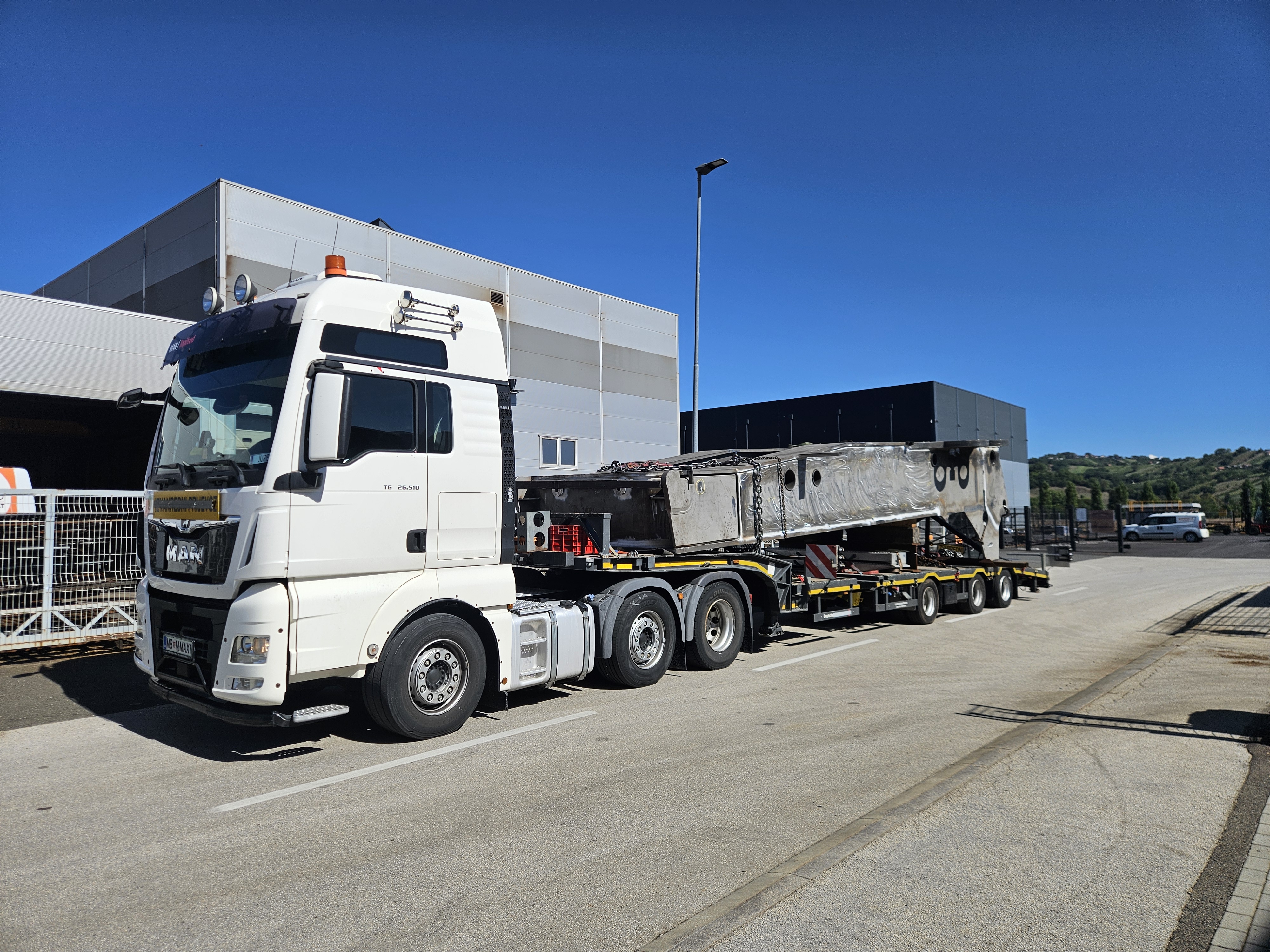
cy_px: 476
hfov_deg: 73.9
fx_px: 844
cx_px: 635
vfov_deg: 58.9
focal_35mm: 23
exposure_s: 1/3531
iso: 25
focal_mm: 5.4
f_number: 1.8
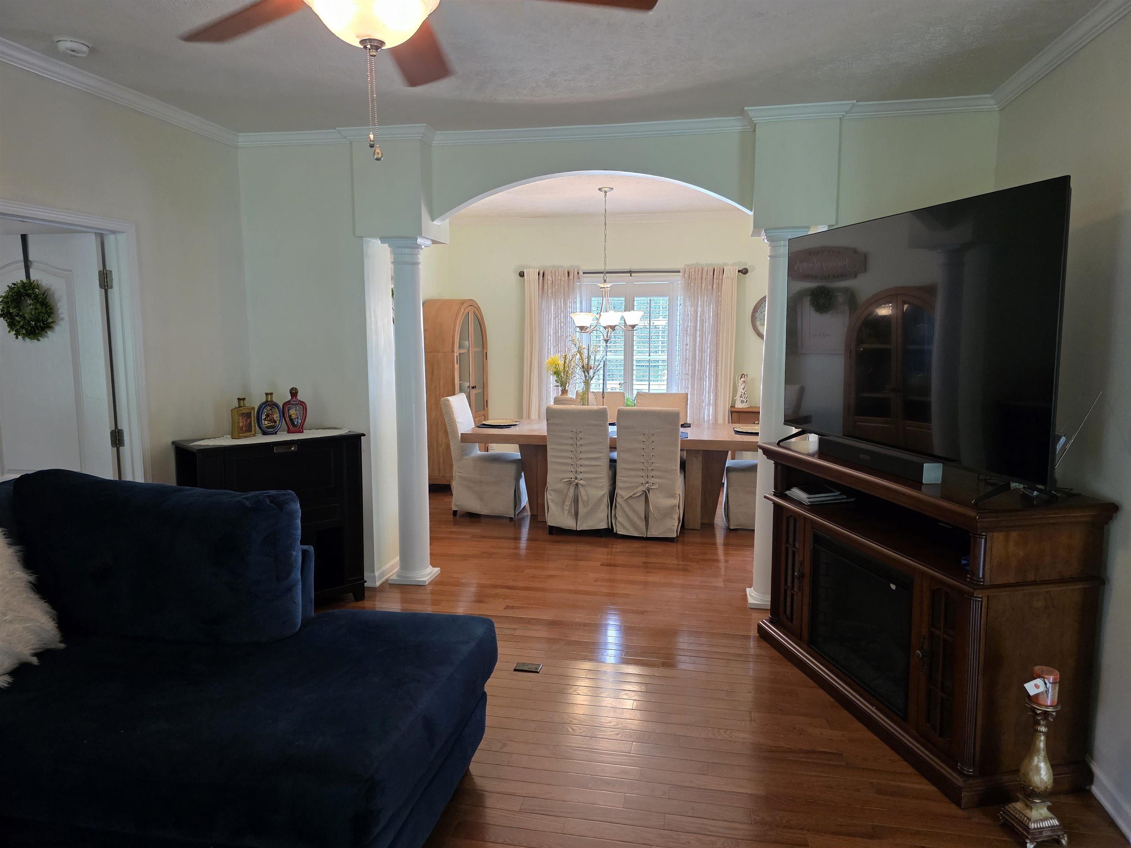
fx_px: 751
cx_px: 566
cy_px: 424
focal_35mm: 23
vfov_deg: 58.9
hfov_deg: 73.9
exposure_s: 1/120
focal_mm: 6.3
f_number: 1.7
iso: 500
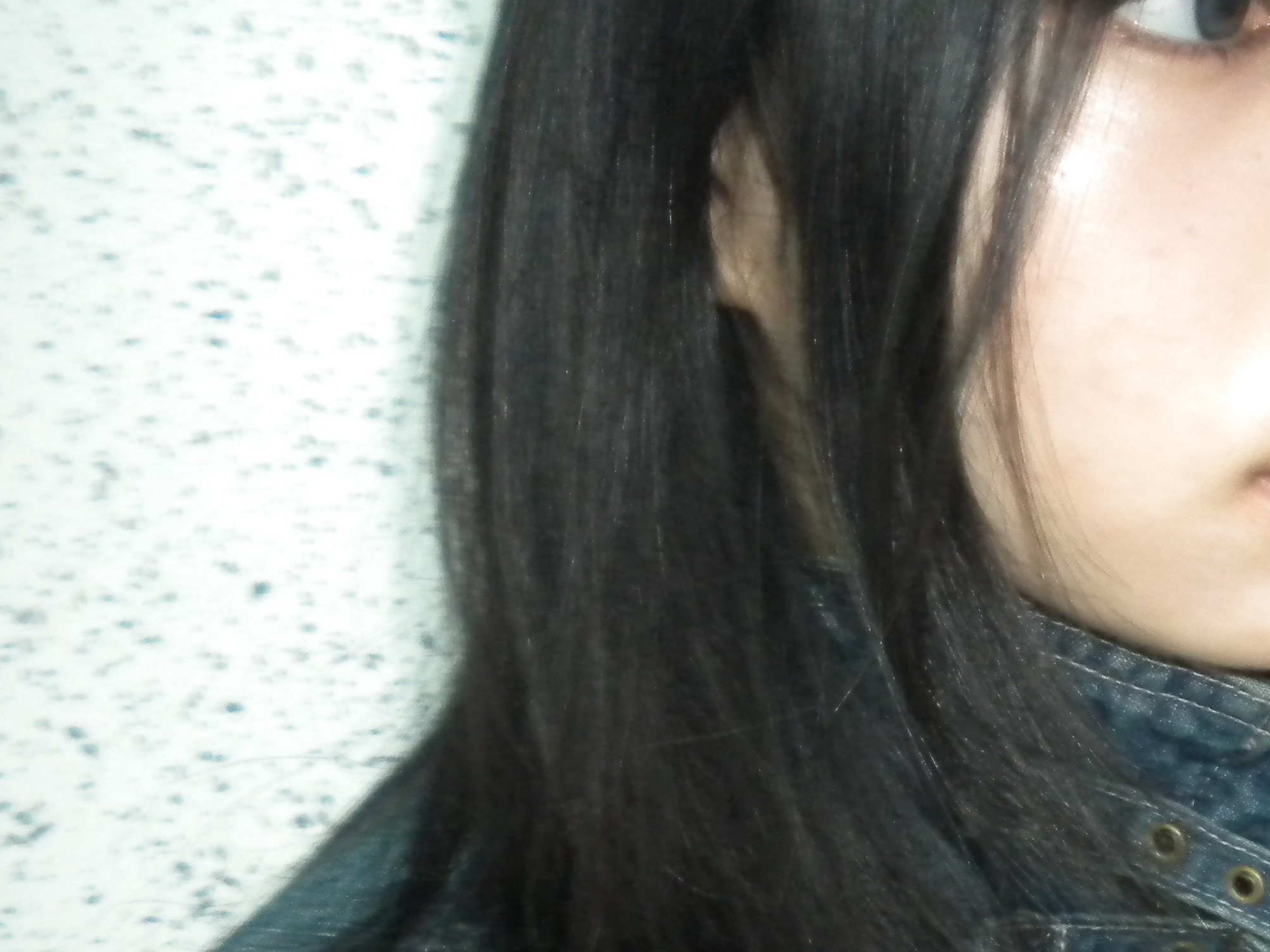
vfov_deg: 22.8
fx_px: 2348
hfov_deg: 29.2
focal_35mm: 64
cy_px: 686
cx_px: 1099
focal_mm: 6.3
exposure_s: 1/35.4
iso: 400
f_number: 3.1
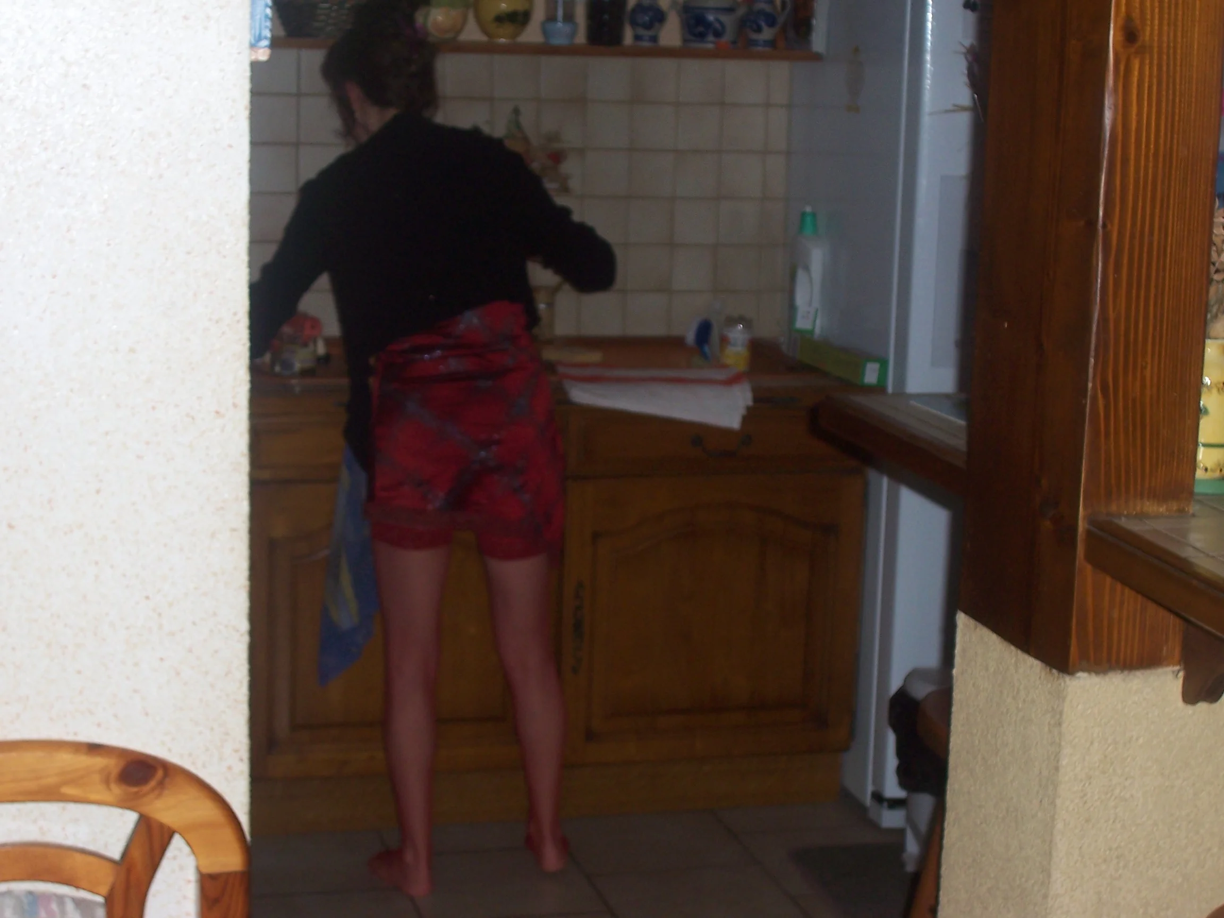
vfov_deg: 22.3
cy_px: 459
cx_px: 612
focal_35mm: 66
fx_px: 2334
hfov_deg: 29.4
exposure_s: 1/90
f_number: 4
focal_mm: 10.8
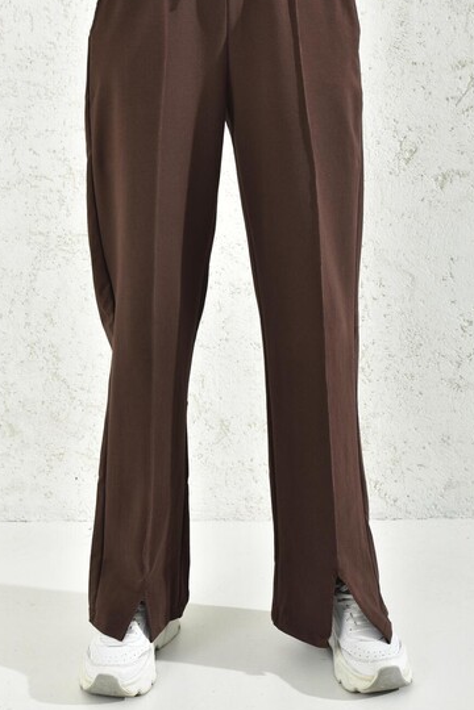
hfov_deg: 27.0
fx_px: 987
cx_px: 228
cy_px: 264
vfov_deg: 39.3
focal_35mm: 50
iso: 100
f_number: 7.1
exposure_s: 1/160
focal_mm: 36
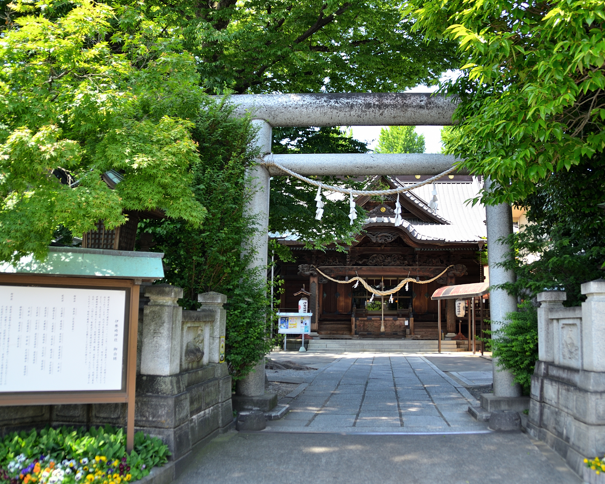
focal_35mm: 31
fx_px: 555
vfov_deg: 47.1
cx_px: 368
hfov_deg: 56.7
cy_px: 243
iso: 100
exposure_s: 1/125
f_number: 5.6
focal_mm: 18
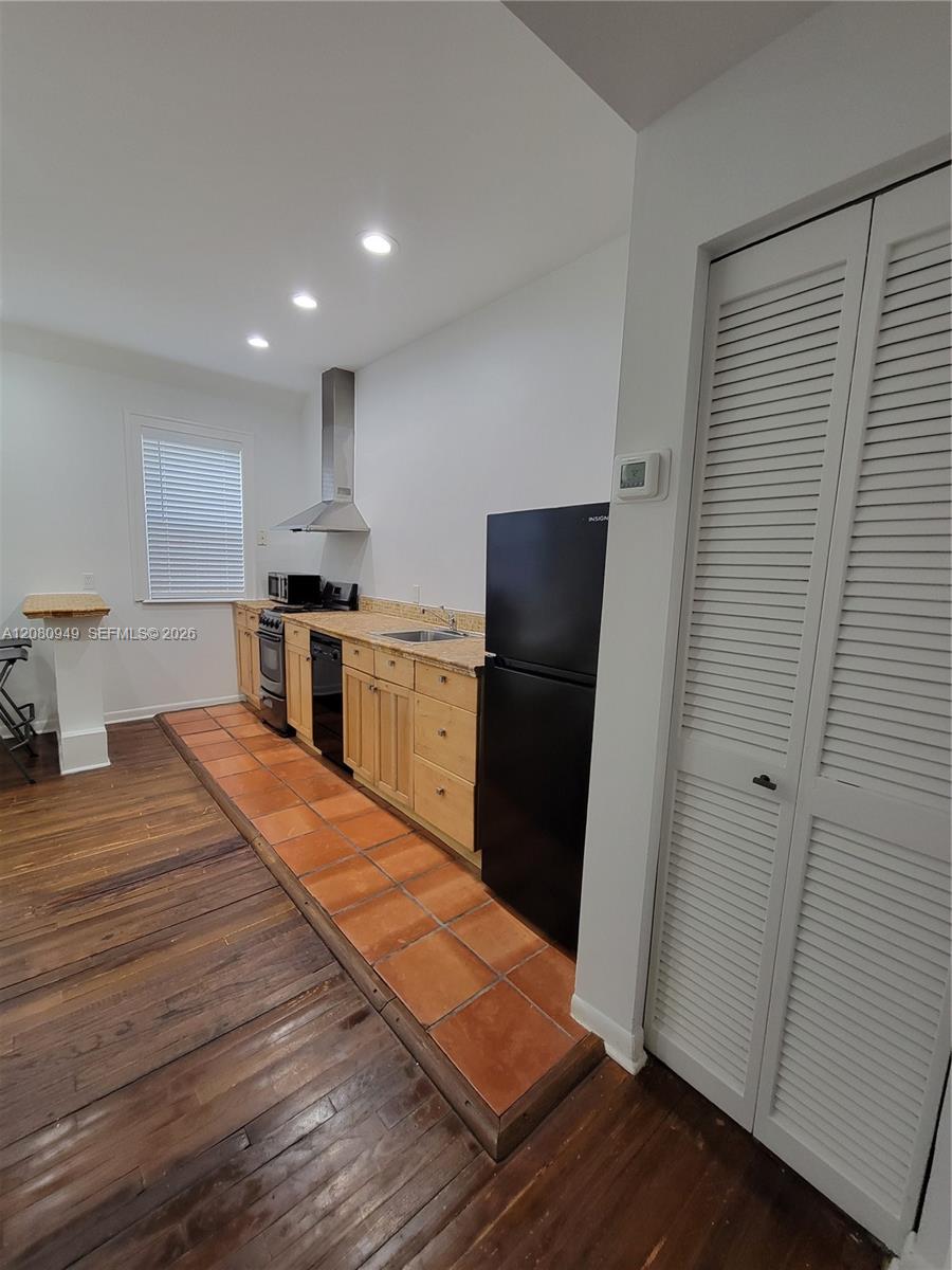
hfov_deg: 89.9
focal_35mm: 13
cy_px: 635
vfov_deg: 106.2
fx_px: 477
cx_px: 476
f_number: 2.2
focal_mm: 2.2
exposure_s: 1/60
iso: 250
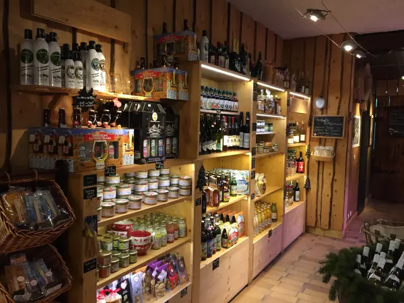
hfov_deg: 61.7
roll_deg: -1.2
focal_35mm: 29
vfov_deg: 48.2
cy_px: 152
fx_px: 338
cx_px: 202
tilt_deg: -4.7
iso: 100
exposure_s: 1/33
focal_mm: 4.15
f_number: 2.2
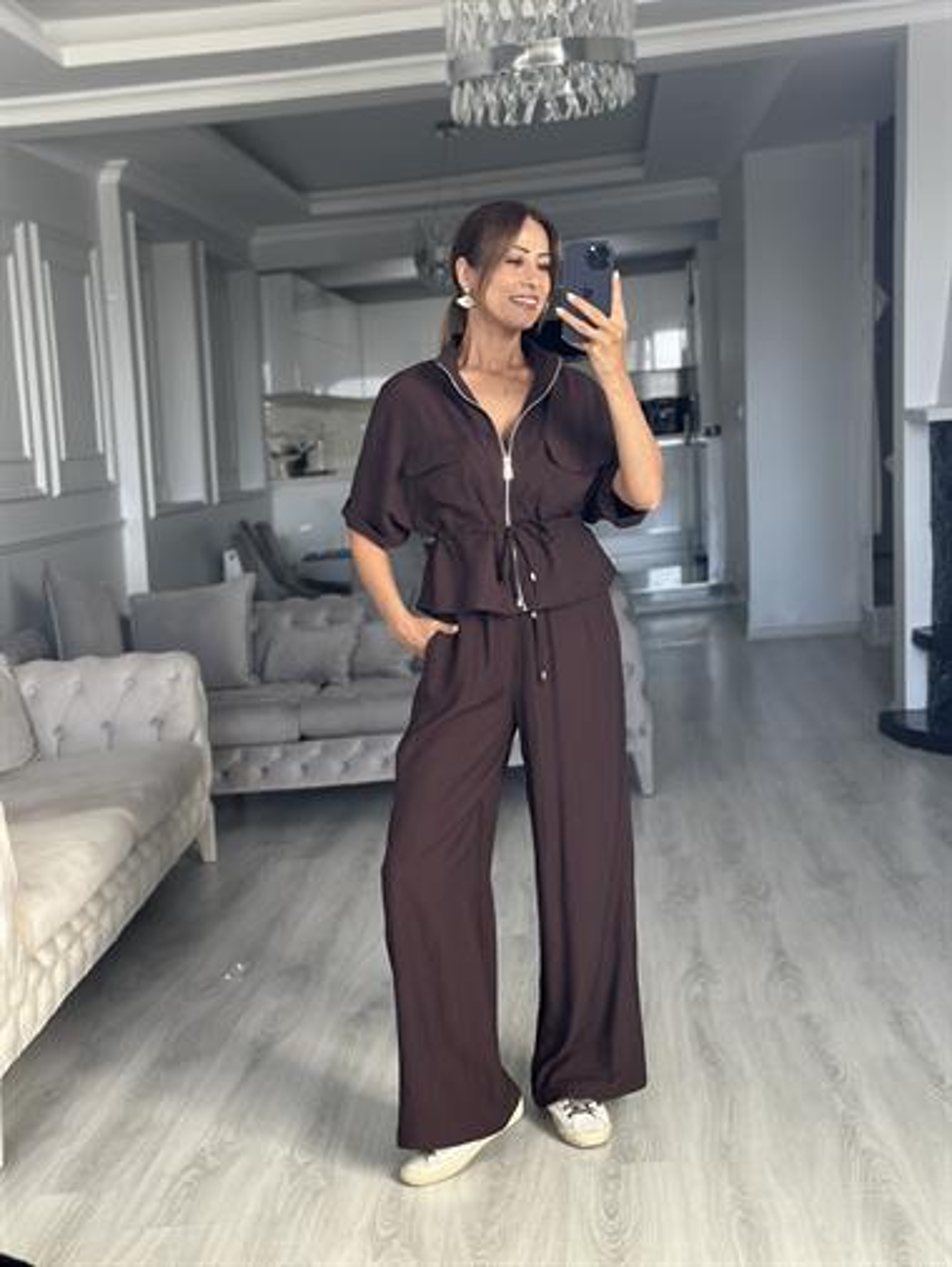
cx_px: 476
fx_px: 1759
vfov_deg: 39.6
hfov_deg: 30.3
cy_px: 634
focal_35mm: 48
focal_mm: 6.86
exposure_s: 1/88
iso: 125
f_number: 1.78
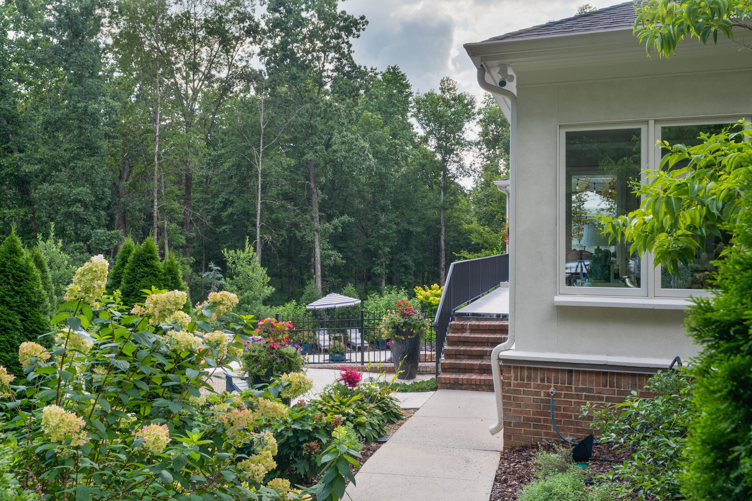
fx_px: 627
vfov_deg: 43.6
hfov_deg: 61.9
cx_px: 376
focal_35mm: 30
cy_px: 250
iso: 320
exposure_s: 1/80
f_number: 7.1
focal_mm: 30
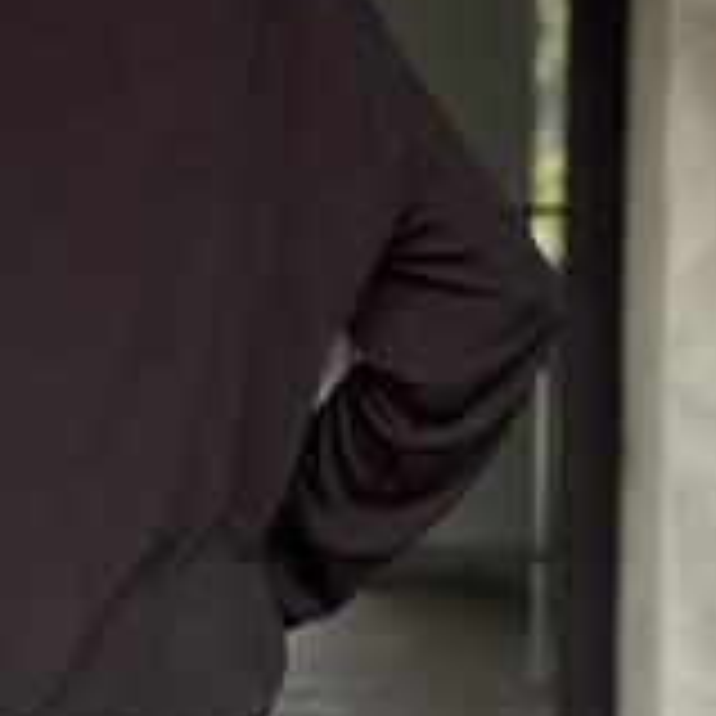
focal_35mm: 114
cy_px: 117
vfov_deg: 15.2
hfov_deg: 15.1
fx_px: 2668
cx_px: 68
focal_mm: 6.76
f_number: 1.78
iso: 100
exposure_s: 1/76
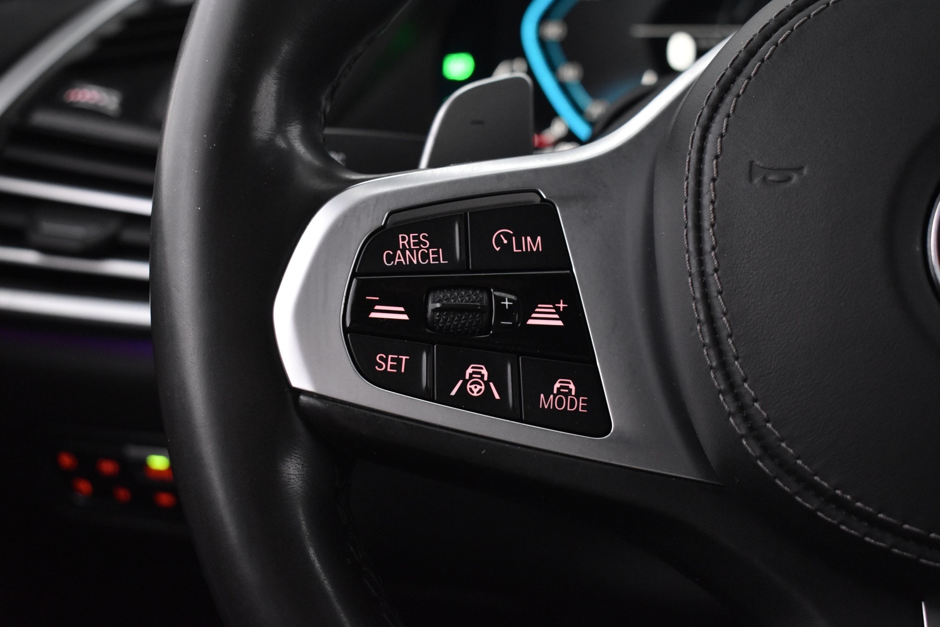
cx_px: 470
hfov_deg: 41.1
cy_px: 314
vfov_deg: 28.1
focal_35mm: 48
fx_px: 1253
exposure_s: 1/25
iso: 3200
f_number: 4.5
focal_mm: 32
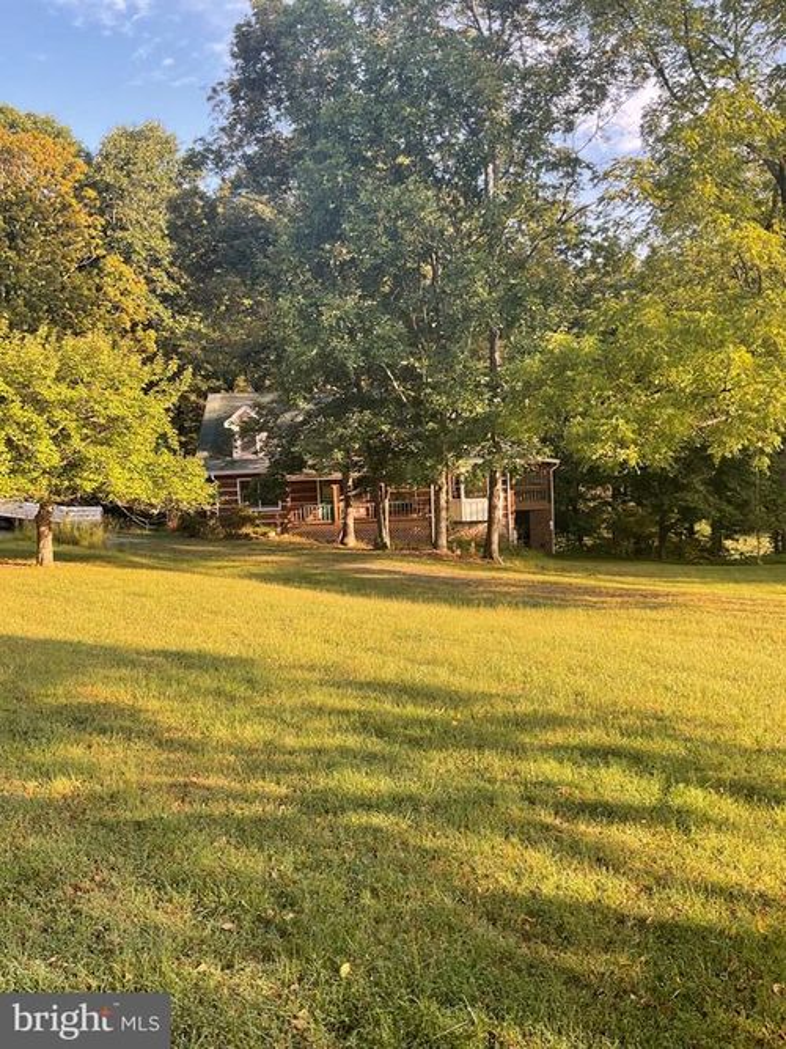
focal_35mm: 29
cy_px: 524
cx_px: 393
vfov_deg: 61.7
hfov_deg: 48.2
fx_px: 878
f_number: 1.8
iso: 16
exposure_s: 1/159
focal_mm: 3
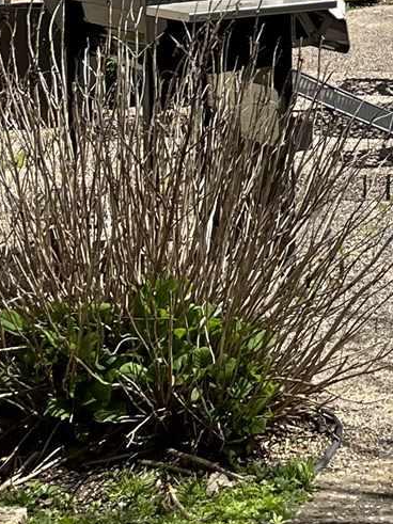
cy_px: -250
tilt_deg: +2.4
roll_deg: +0.6
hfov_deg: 11.3
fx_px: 1848
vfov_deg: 15.0
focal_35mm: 122
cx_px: 719
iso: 50
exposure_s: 1/2268
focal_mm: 5.1
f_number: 1.6
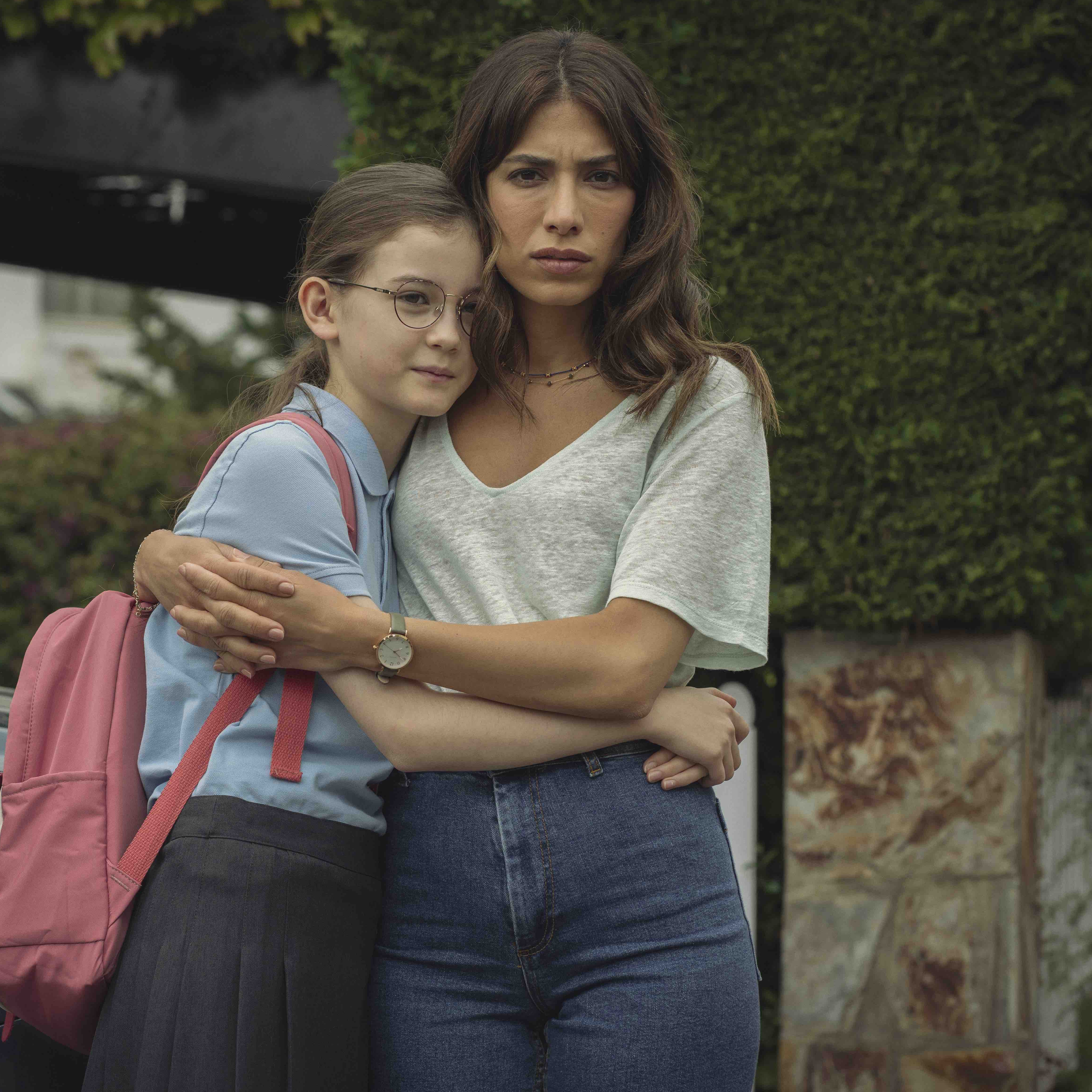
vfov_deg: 16.0
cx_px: 375
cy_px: 547
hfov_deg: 15.9
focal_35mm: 109
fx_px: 3890
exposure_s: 1/800
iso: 500
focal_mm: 85
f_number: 5
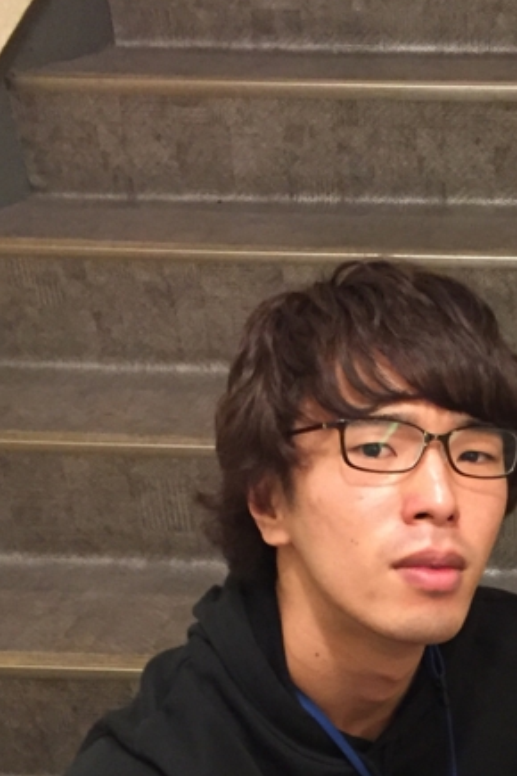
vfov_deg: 27.3
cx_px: 517
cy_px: 712
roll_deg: +0.8
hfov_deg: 18.7
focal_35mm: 71
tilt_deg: -26.8
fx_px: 1529
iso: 250
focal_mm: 4.15
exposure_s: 1/15
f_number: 2.2
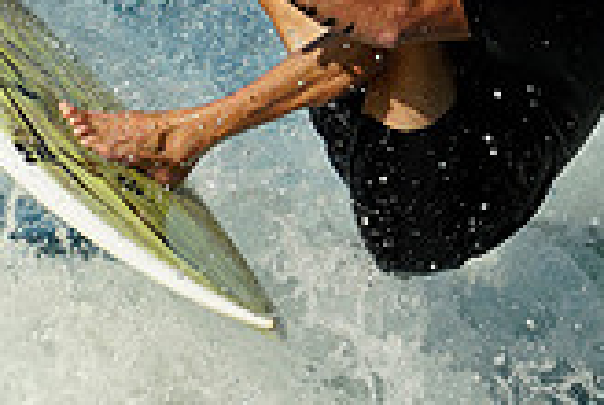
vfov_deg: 1.0
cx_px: 151
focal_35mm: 1413
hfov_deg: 1.5
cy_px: -179
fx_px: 23750
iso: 100
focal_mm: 400
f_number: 2.8
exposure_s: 1/1250
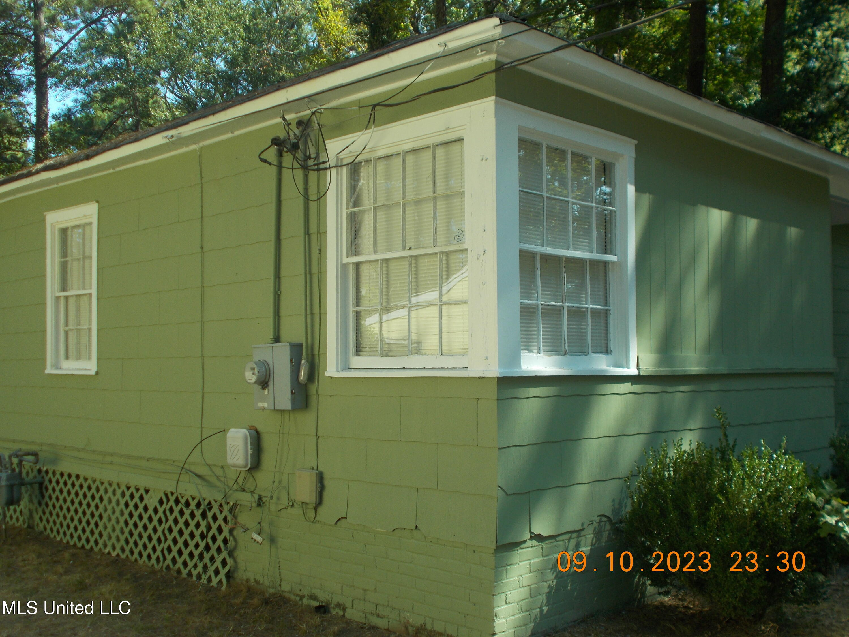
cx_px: 424
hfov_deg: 47.9
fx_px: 957
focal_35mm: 39
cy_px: 318
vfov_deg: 36.8
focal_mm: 6.9
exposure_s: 1/200
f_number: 3.9
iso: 80
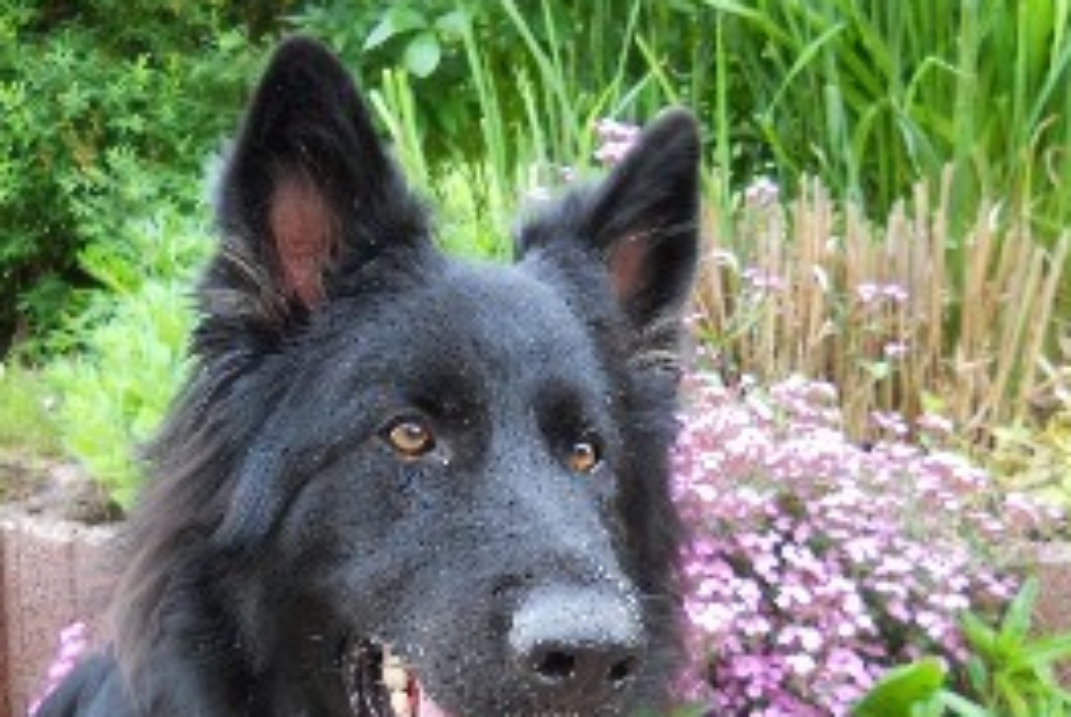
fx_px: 1698
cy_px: 526
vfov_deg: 23.6
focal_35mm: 57
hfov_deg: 35.0
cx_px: 497
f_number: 3.1
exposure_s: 1/30
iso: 125
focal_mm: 6.72
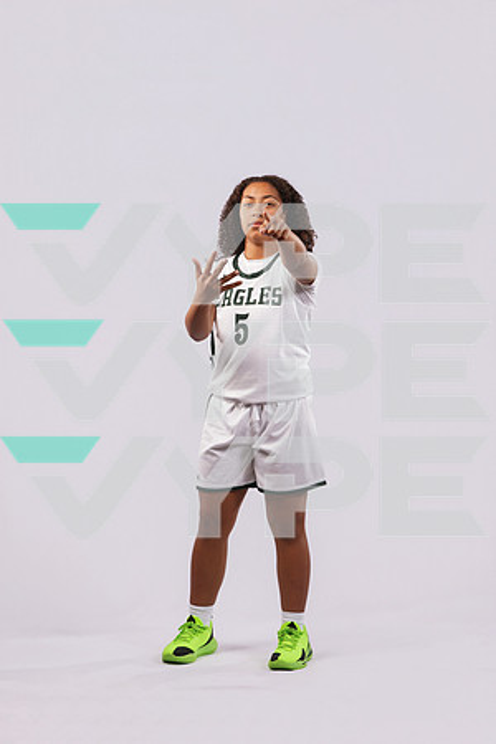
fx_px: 1447
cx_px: 248
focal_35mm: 70
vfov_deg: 28.8
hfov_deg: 19.5
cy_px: 372
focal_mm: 70
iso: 160
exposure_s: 1/125
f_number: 11
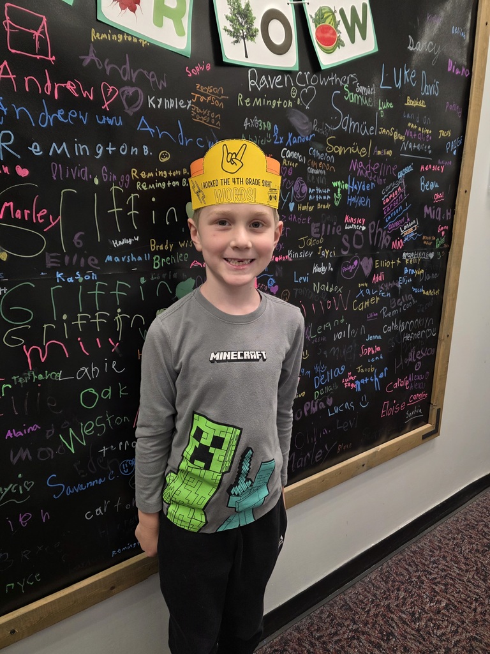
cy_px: 327
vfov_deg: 73.9
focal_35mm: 23
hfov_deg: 58.9
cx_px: 245
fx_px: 434
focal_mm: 6.3
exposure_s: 1/120
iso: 200
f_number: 1.7
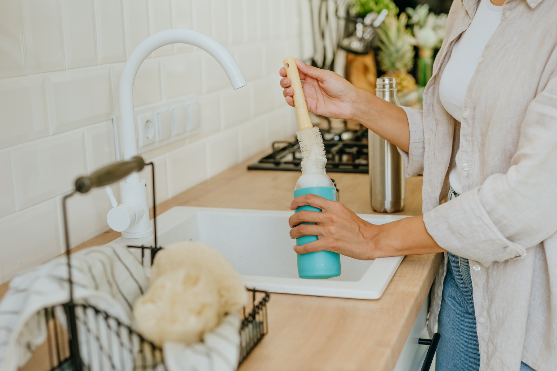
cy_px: 186
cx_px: 278
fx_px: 774
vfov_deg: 27.0
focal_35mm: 50
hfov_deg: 39.6
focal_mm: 50
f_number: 2.8
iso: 125
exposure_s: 1/200
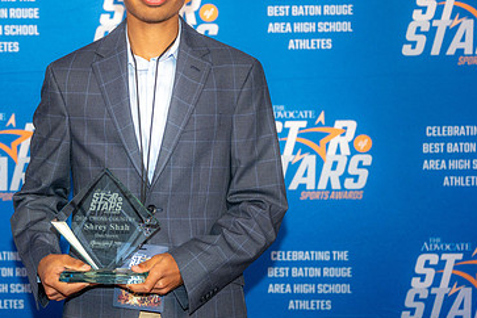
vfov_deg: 16.4
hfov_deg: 24.2
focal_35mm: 83
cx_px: 117
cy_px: 127
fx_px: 1100
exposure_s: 1/200
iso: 400
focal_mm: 52
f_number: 3.2
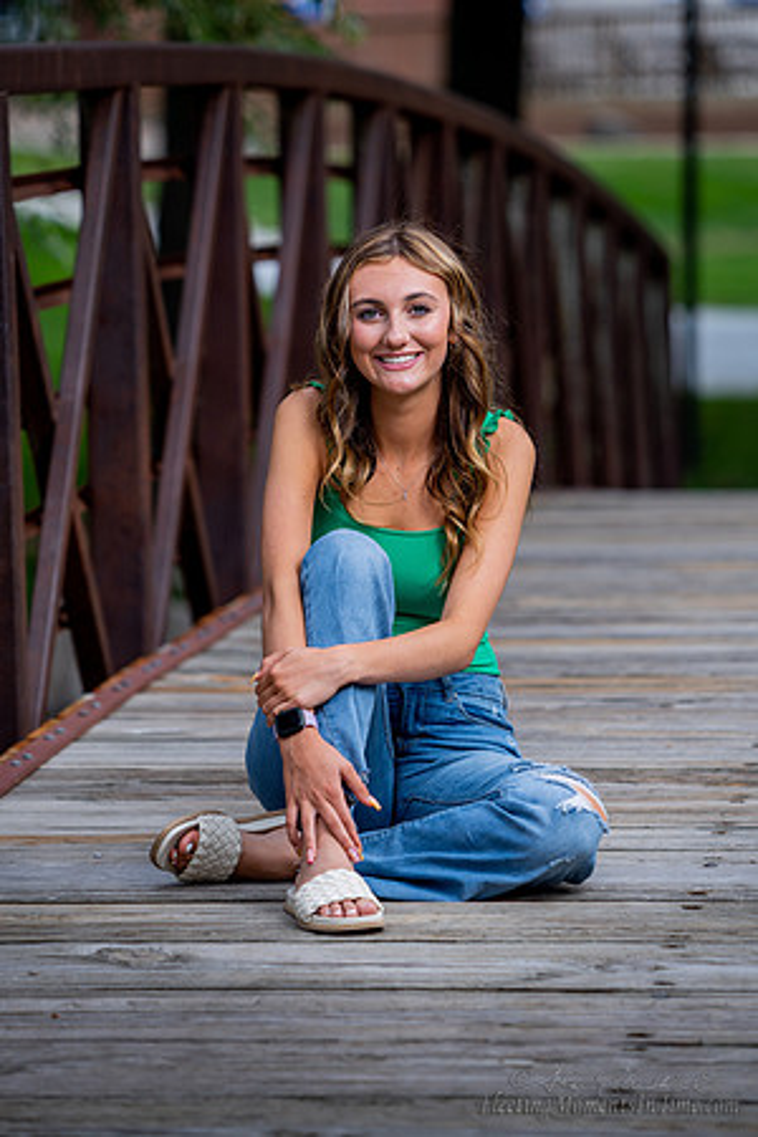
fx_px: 5685
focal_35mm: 180
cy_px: 568
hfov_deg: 7.6
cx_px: 379
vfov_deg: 11.4
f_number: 4
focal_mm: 180
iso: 100
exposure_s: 1/200
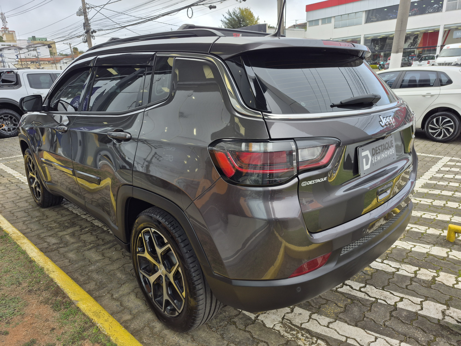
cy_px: 173
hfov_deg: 73.9
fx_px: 306
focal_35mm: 23
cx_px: 230
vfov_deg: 58.9
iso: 25
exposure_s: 1/348
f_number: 1.8
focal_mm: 5.4
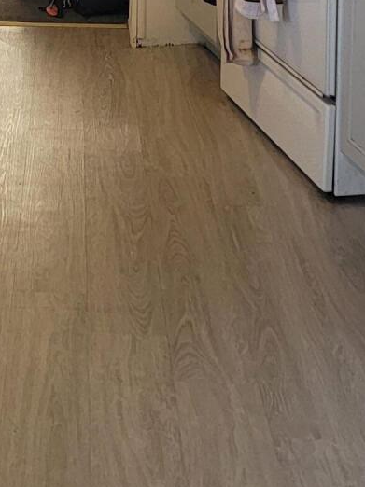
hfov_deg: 15.8
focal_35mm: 92
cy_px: -196
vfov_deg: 19.2
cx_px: 22
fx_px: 1294
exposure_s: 1/60
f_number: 1.8
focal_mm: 6.7
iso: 160
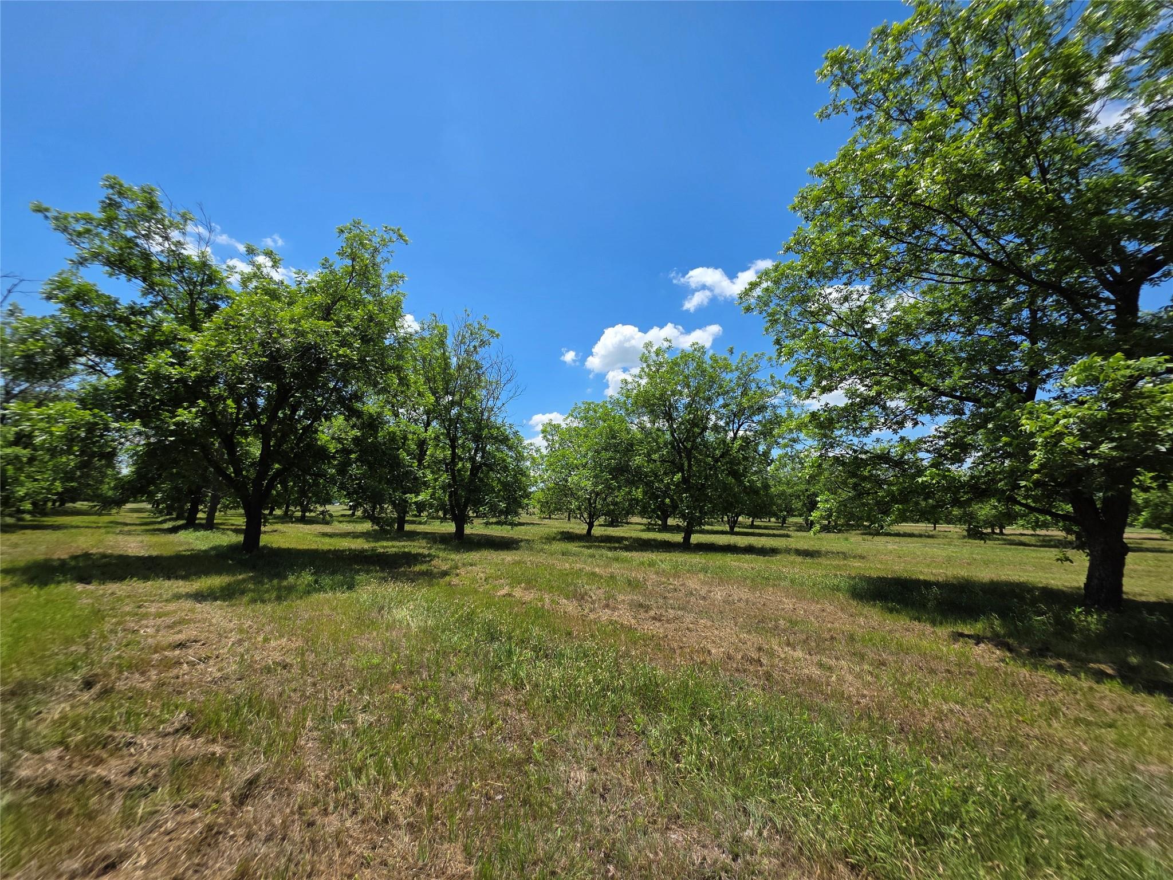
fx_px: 441
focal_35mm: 13
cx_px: 586
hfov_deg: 106.2
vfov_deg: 89.9
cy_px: 440
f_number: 1.9
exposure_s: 1/2032
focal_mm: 2.2
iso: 40
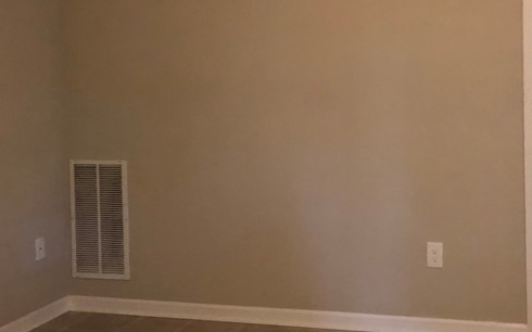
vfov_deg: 20.8
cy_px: 94
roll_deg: +1.0
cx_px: 340
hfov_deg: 32.8
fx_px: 899
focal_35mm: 62
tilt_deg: -3.1
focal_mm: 3.99
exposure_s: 1/5
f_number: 1.8
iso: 100
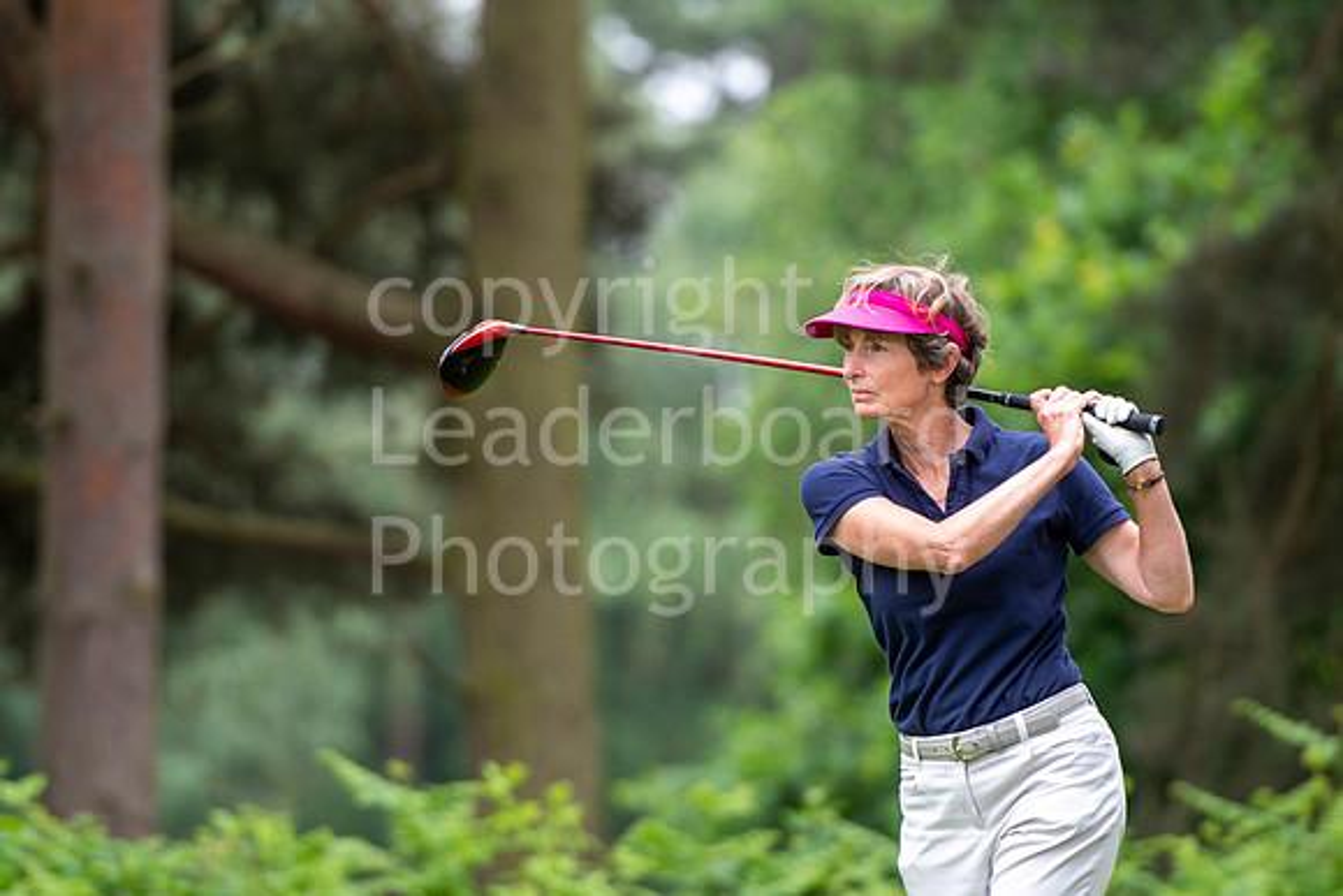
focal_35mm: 300
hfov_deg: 6.9
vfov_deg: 4.6
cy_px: 448
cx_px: 672
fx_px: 11194
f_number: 3.2
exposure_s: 1/1600
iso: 800
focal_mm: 200
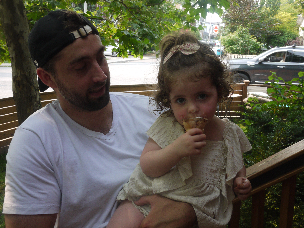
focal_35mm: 40
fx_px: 351
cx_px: 152
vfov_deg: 36.0
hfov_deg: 46.8
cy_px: 114
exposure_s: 1/30
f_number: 14
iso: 320
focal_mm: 20
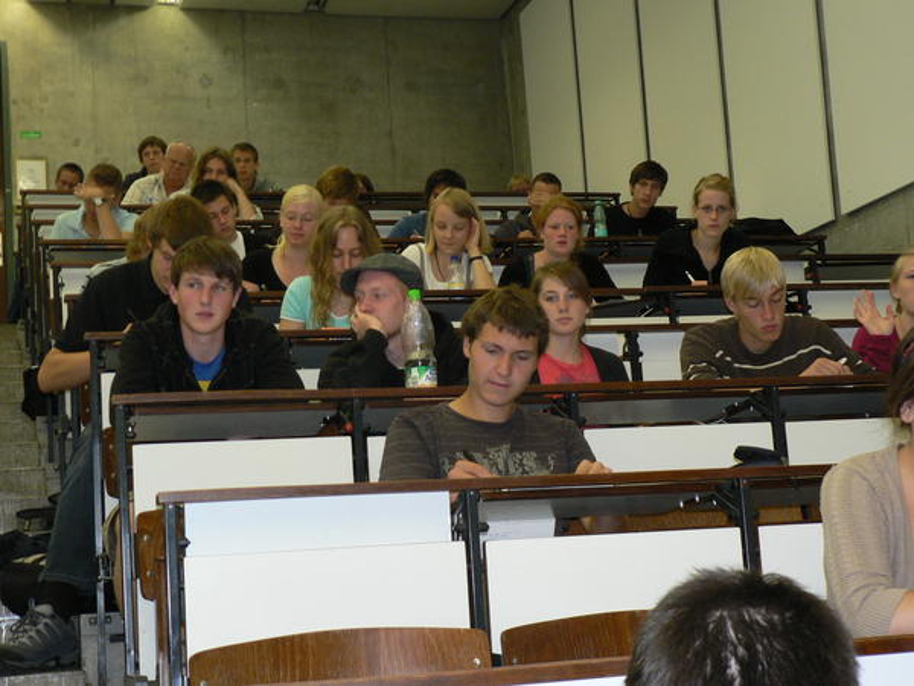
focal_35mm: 62
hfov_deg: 31.2
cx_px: 457
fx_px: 1637
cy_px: 343
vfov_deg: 23.7
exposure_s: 1/60
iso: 200
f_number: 3.2
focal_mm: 10.4
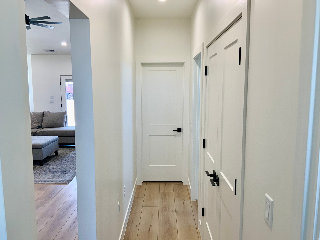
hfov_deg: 61.7
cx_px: 160
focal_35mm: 29
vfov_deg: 48.2
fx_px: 268
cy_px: 120
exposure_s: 1/120
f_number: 1.8
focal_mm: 3
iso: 50
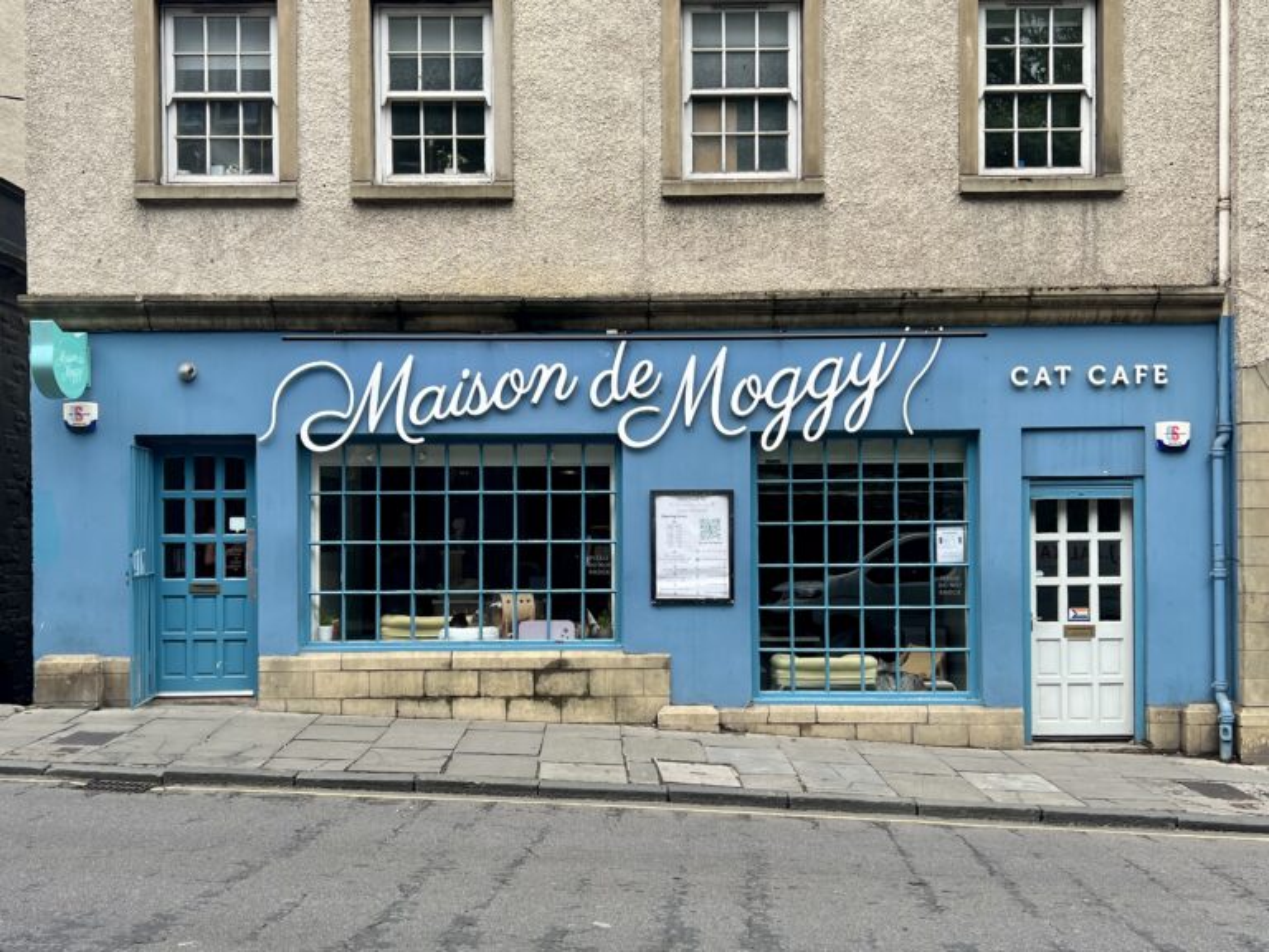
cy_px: 476
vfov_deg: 53.1
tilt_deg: -0.3
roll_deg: +0.2
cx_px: 634
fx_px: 953
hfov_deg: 67.3
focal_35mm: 26
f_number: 1.5
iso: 50
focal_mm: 5.7
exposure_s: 1/1266
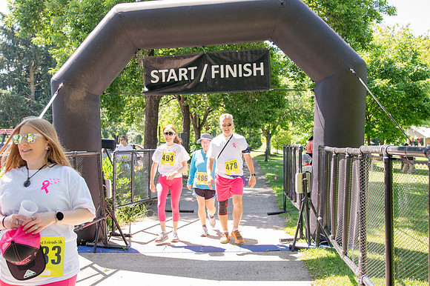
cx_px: 215
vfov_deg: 36.8
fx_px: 430
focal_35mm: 36
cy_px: 143
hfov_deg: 53.2
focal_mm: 24
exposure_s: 1/400
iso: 500
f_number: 4
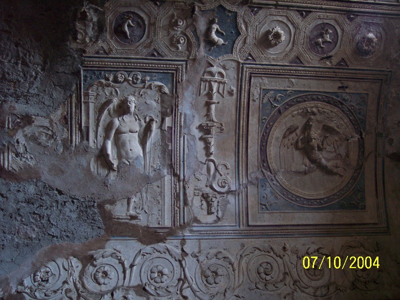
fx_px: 439
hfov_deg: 49.0
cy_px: 150
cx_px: 200
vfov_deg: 37.7
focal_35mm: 38
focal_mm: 8
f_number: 2.8
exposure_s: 1/8
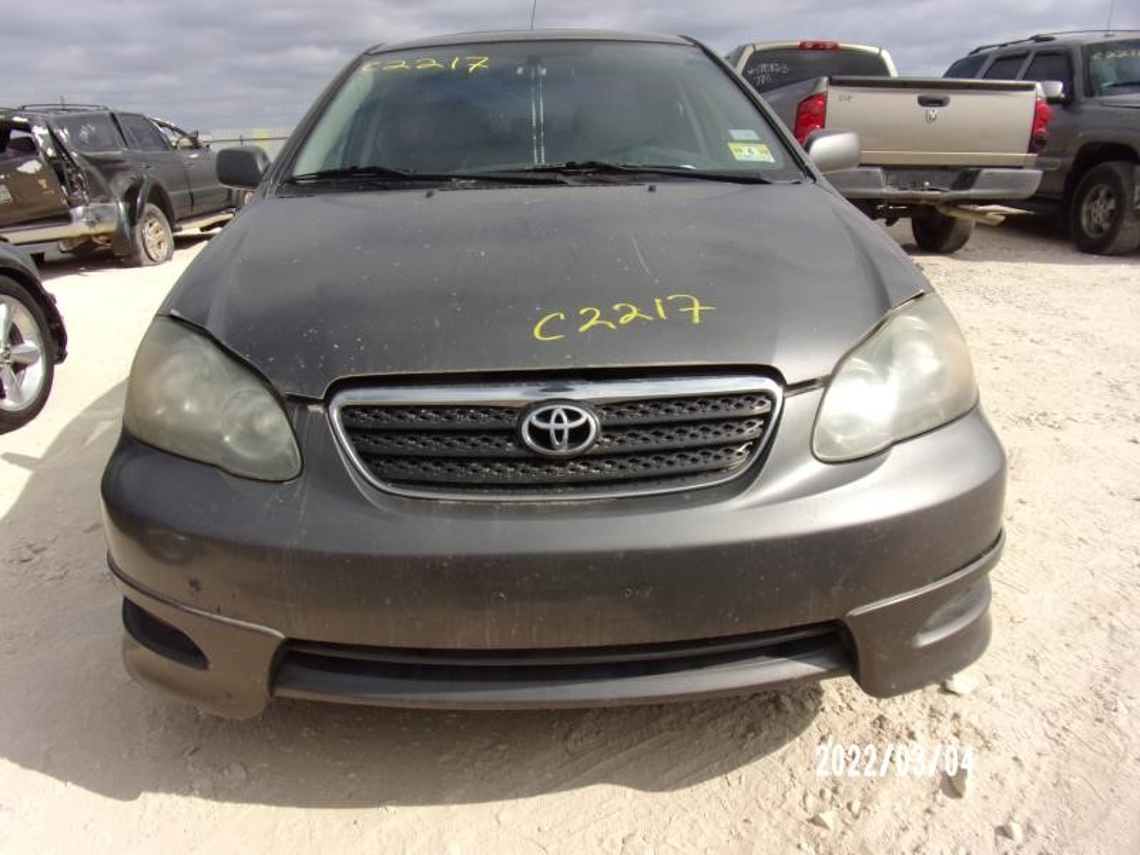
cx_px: 570
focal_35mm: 24
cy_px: 428
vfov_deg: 56.8
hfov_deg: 71.6
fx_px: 790
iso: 80
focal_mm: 4.3
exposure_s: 1/170
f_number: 10.8
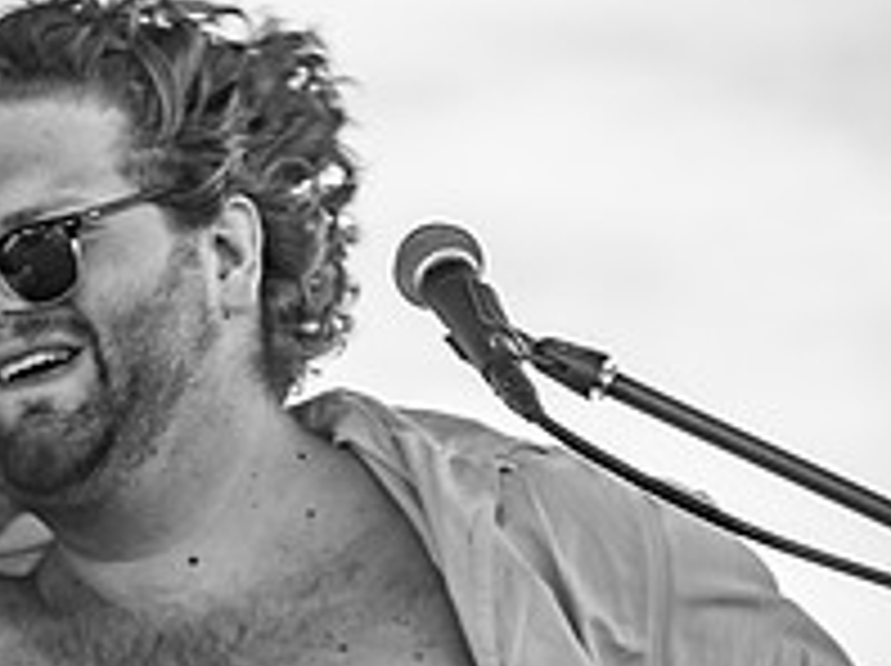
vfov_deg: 4.0
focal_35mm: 367
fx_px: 9435
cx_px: -288
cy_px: 407
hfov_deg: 5.4
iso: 125
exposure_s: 1/320
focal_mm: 130
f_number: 5.6
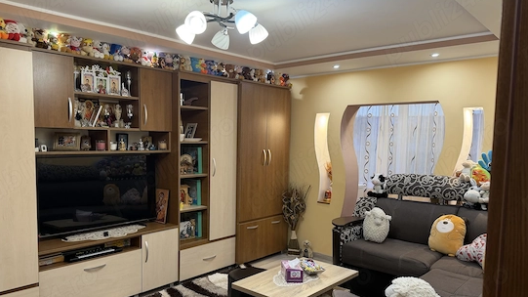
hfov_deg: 66.0
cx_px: 240
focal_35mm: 29
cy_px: 175
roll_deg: -0.5
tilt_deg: -4.8
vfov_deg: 40.0
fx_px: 406
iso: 125
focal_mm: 6.76
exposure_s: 1/50
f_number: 1.78
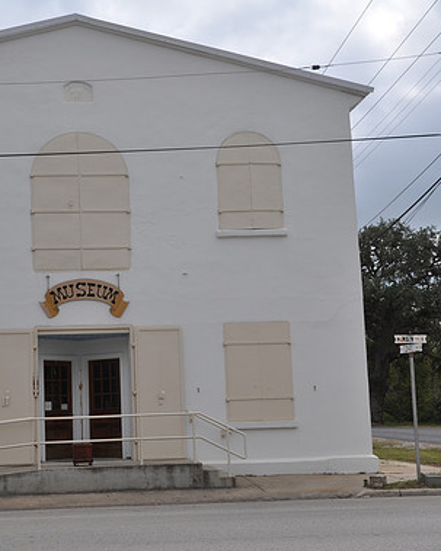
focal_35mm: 56
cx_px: 132
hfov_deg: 26.9
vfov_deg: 33.6
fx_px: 914
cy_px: 277
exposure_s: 1/160
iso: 200
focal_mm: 26
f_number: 13
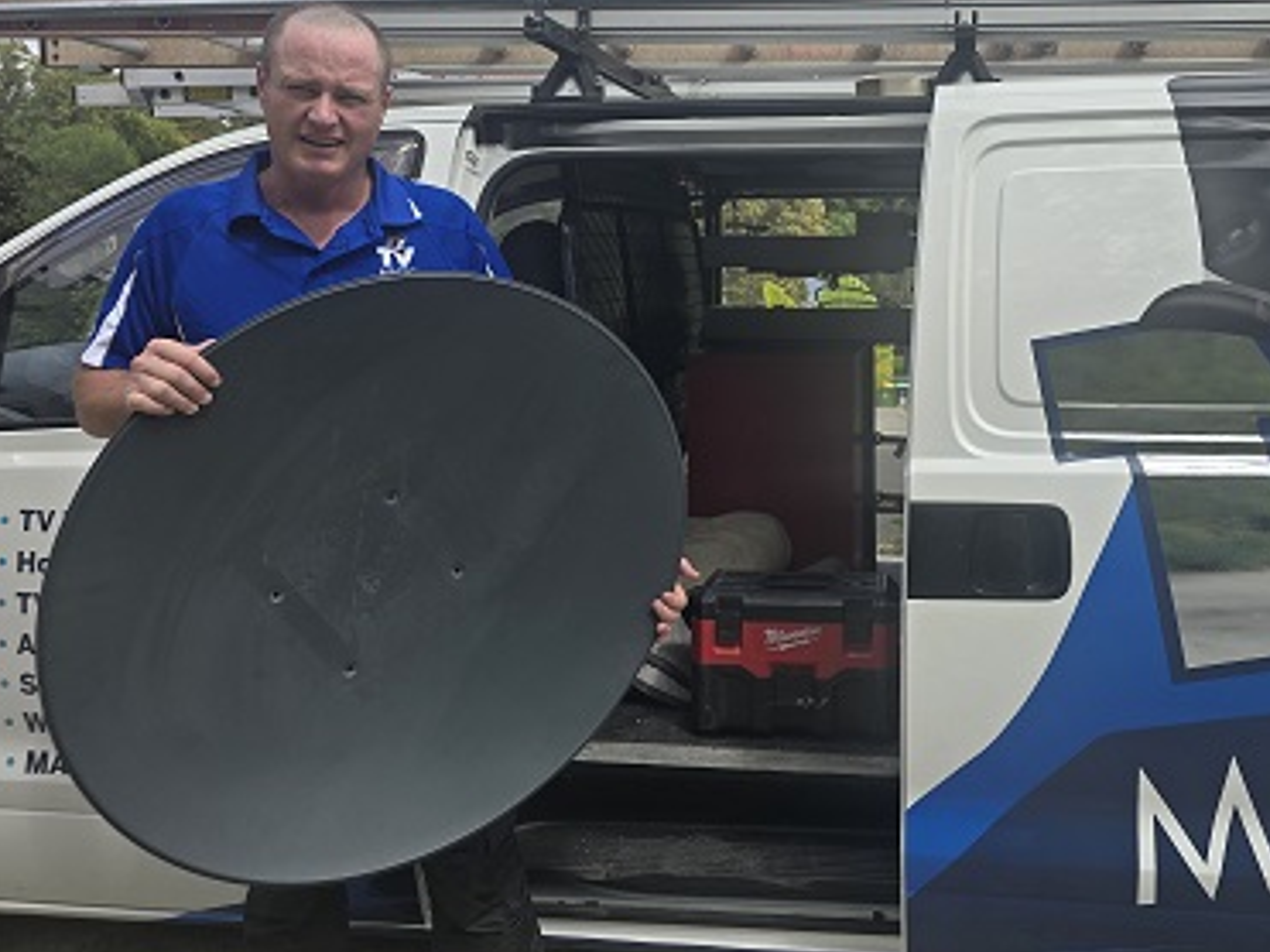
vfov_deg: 44.9
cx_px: 828
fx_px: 1137
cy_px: 337
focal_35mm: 31
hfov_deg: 57.3
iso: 12
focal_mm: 6.3
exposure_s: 1/507
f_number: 1.7
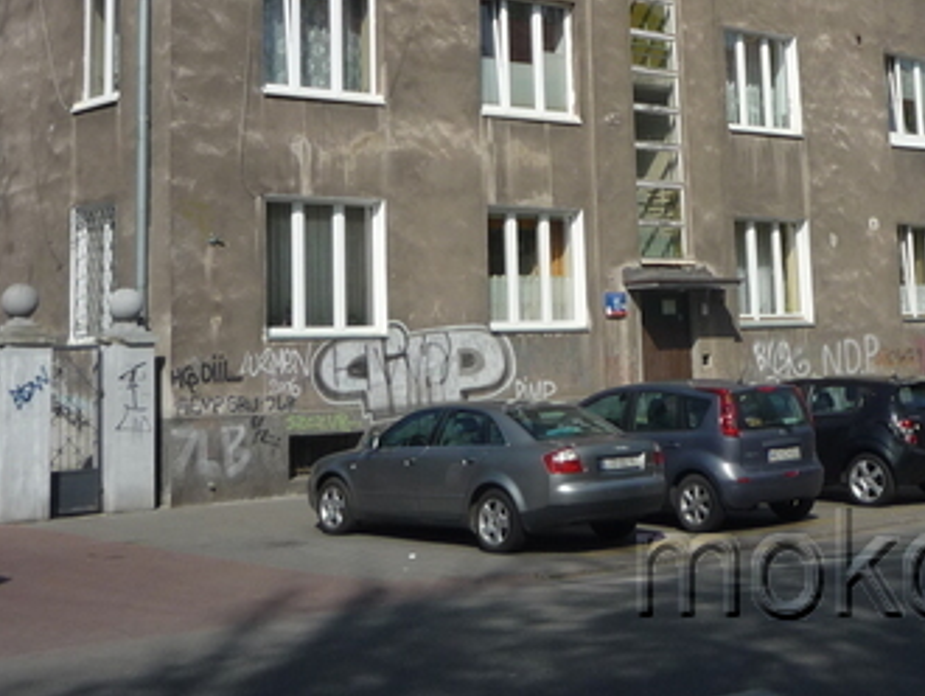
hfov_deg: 31.0
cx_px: 603
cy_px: 34
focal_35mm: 62
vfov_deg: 22.9
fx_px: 1658
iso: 100
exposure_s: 1/500
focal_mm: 5.2
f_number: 5.6
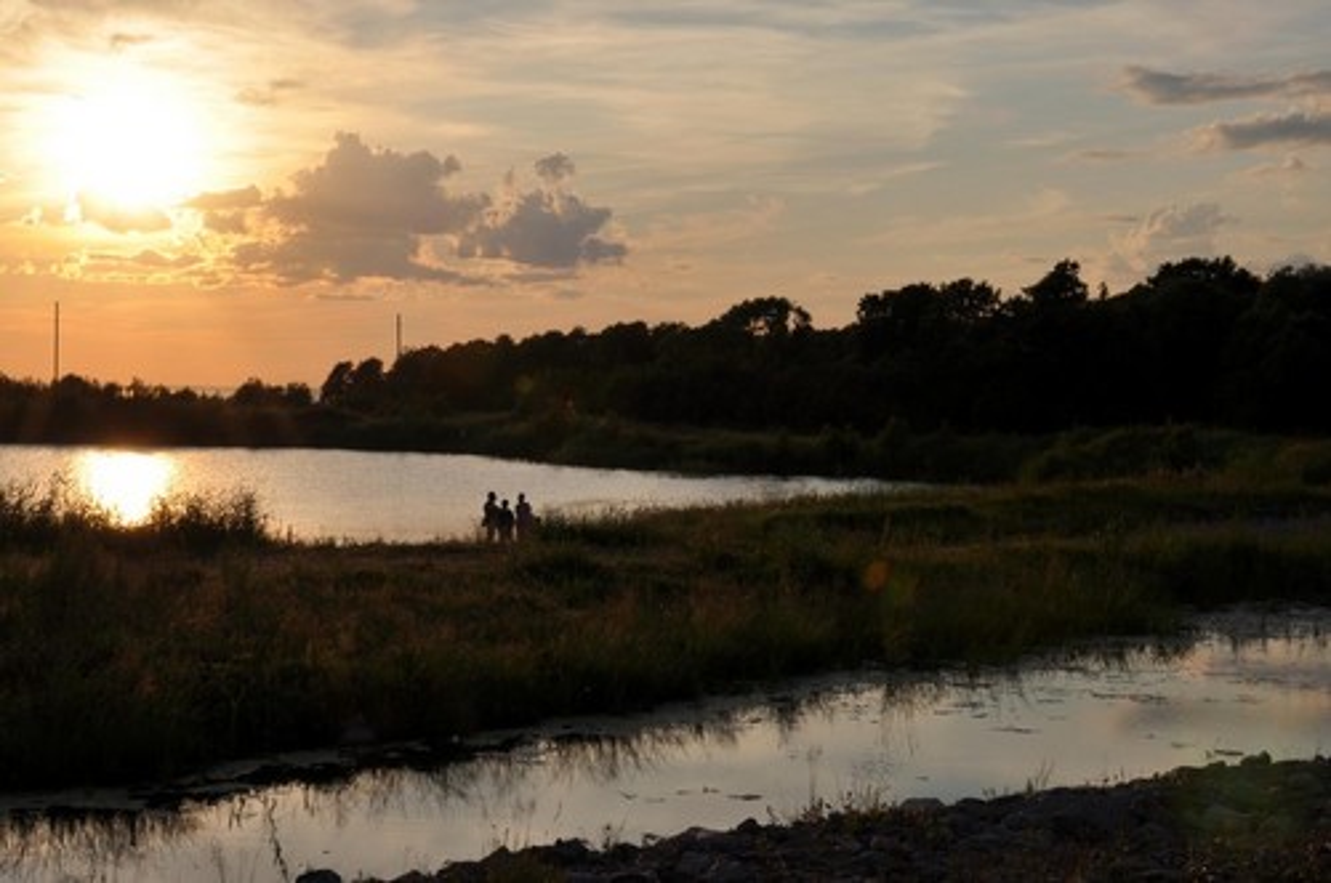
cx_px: 666
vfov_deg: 21.5
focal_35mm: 63
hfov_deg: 31.9
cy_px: 442
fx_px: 2326
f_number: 20
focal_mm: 42
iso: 200
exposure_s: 1/200
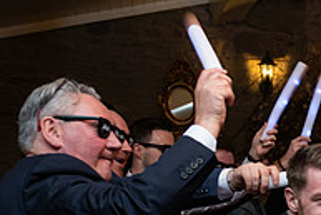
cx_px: 391
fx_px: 642
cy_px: 276
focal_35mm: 72
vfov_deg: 17.8
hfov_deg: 25.1
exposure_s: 1/160
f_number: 3.5
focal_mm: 24
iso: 640
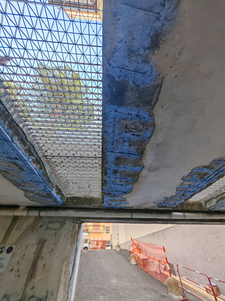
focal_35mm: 13
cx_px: 112
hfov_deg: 89.9
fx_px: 113
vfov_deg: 106.2
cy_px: 150
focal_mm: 1.82
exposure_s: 1/100
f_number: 2
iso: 80
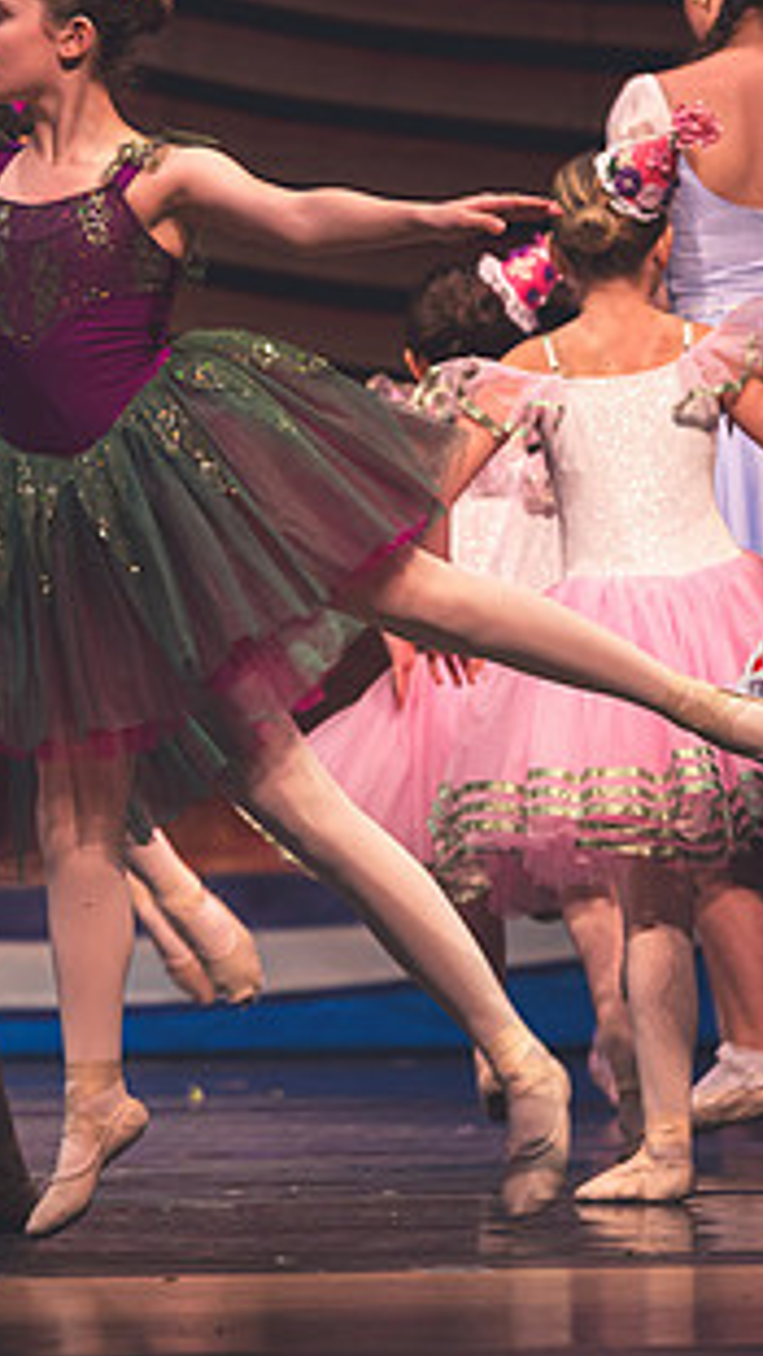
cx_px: 83
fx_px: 21107
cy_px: 647
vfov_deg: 3.7
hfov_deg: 2.1
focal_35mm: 587
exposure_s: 1/250
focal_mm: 200
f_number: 2.8
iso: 560
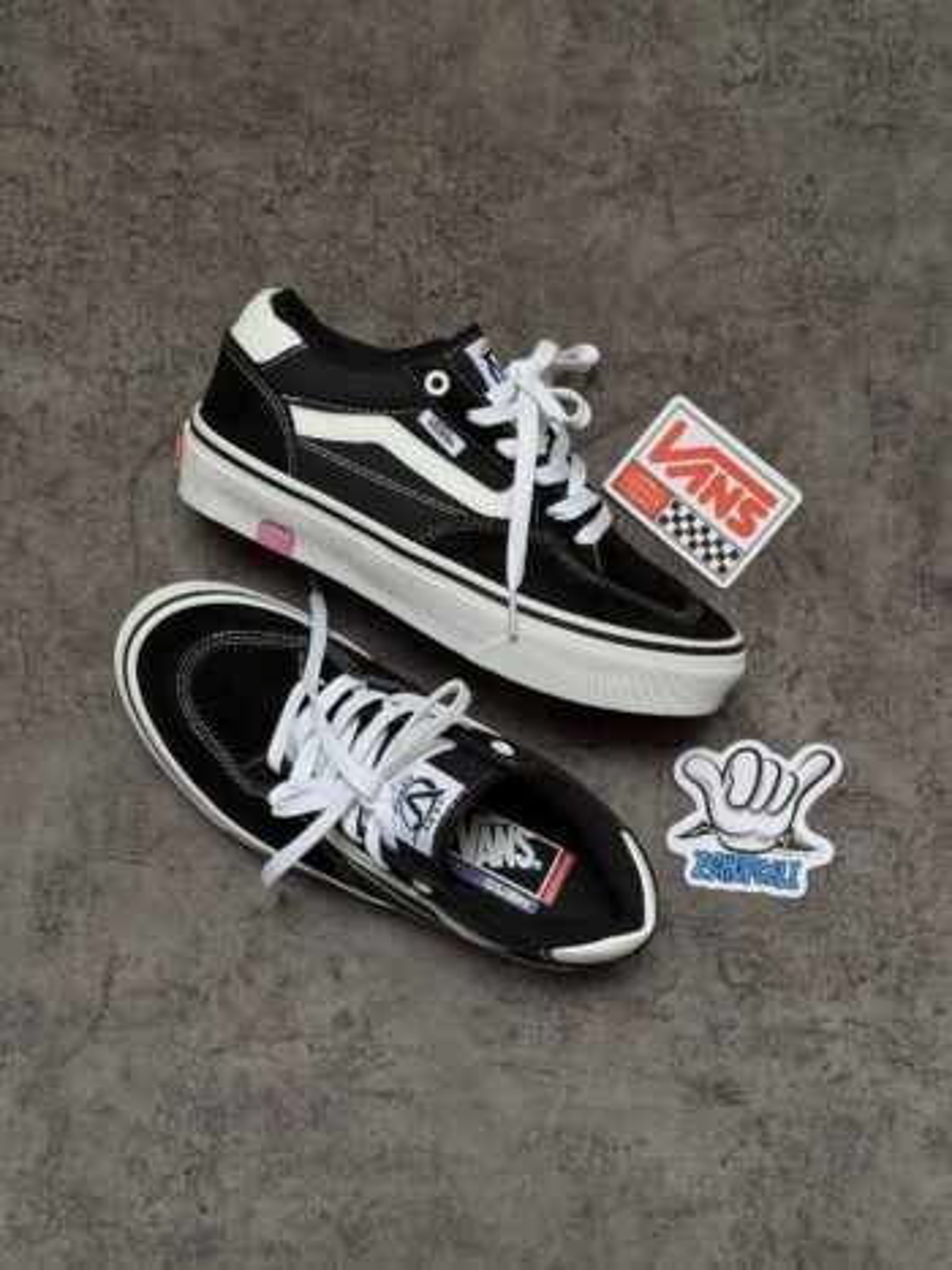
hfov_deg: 30.3
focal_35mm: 48
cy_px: 635
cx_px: 476
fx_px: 1761
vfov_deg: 39.7
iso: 64
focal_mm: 6.76
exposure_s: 1/875
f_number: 1.78
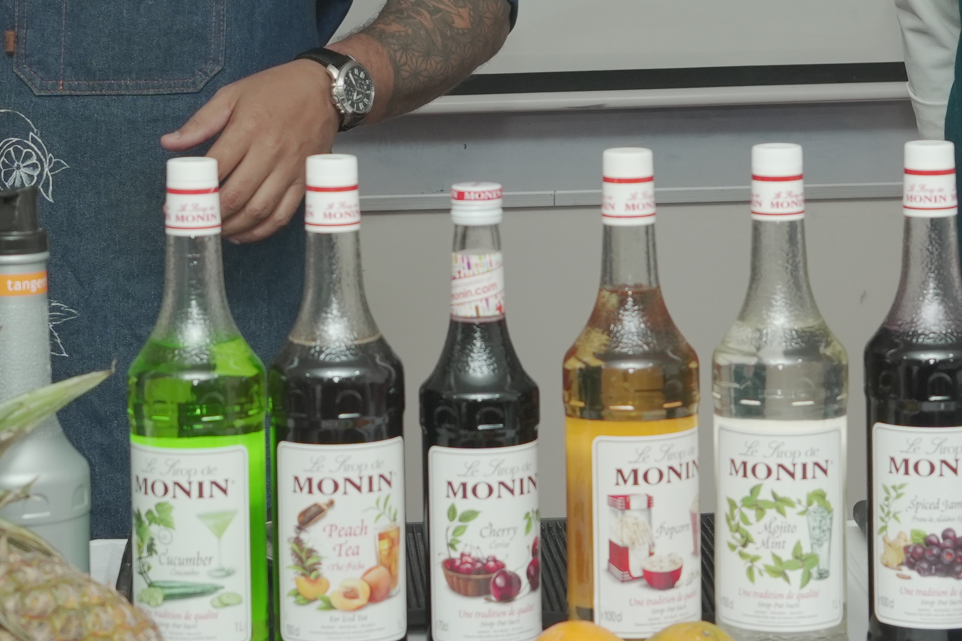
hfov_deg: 15.9
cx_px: 475
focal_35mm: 129
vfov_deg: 10.5
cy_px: -67
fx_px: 3436
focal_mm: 27
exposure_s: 1/160
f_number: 4
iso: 640
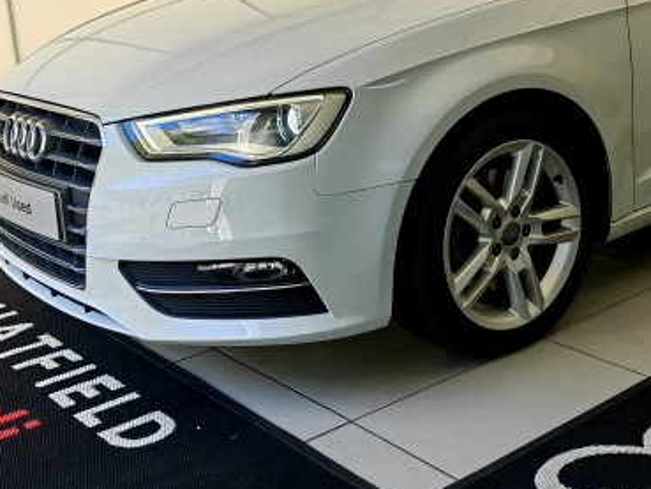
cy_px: 161
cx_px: 489
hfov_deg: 36.0
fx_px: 978
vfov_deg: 27.9
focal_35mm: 52
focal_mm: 5.54
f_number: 1.8
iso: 50
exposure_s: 1/334
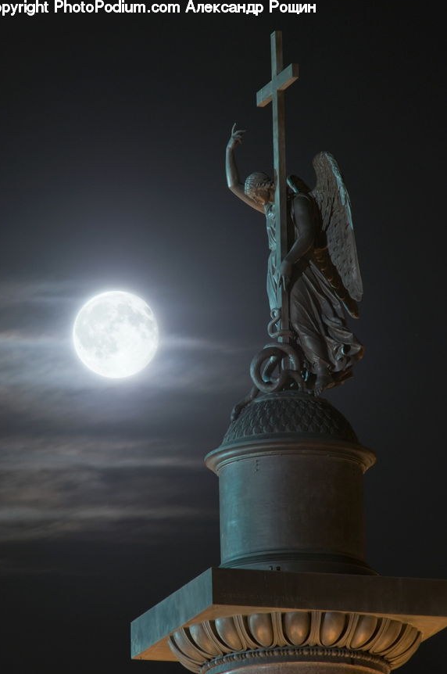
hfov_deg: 2.9
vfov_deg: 4.4
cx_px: 215
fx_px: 8781
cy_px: 340
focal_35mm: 470
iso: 200
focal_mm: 300
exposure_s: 1
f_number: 8
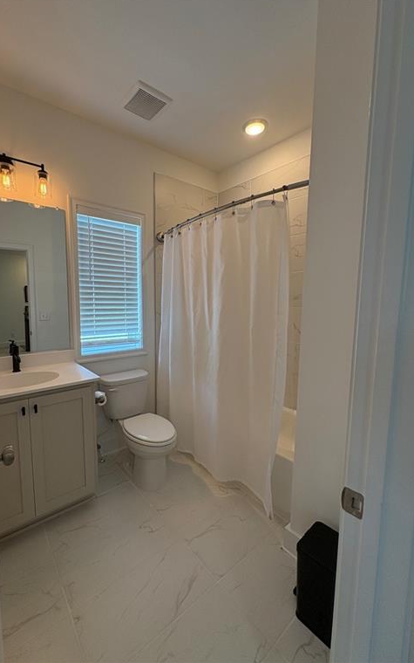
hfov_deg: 74.4
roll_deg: +0.3
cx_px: 178
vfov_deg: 101.5
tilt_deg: -5.8
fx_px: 271
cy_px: 329
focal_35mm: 15
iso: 100
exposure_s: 1/120
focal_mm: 2.22
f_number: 2.2
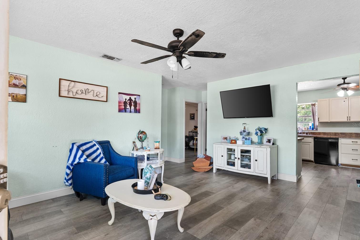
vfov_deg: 67.4
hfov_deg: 90.0
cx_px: 183
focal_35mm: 18
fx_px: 180
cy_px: 124
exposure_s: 1/6
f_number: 8
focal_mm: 17
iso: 400
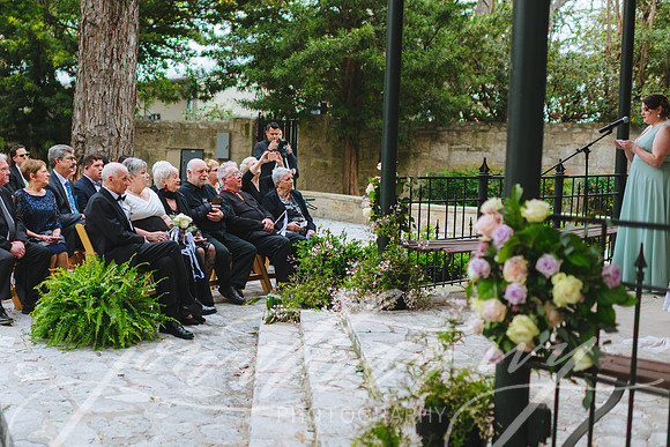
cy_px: 224
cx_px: 215
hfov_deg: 40.9
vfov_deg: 28.4
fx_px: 885
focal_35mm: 48
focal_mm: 35
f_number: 2
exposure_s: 1/500
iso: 80
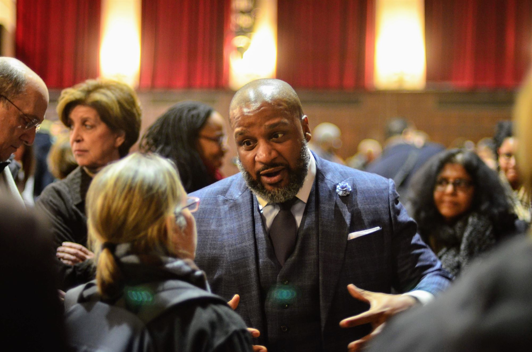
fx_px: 1106
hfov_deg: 27.0
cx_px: 266
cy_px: 176
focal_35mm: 75
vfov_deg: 18.1
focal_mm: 50
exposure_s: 1/60
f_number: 1.4
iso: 1250
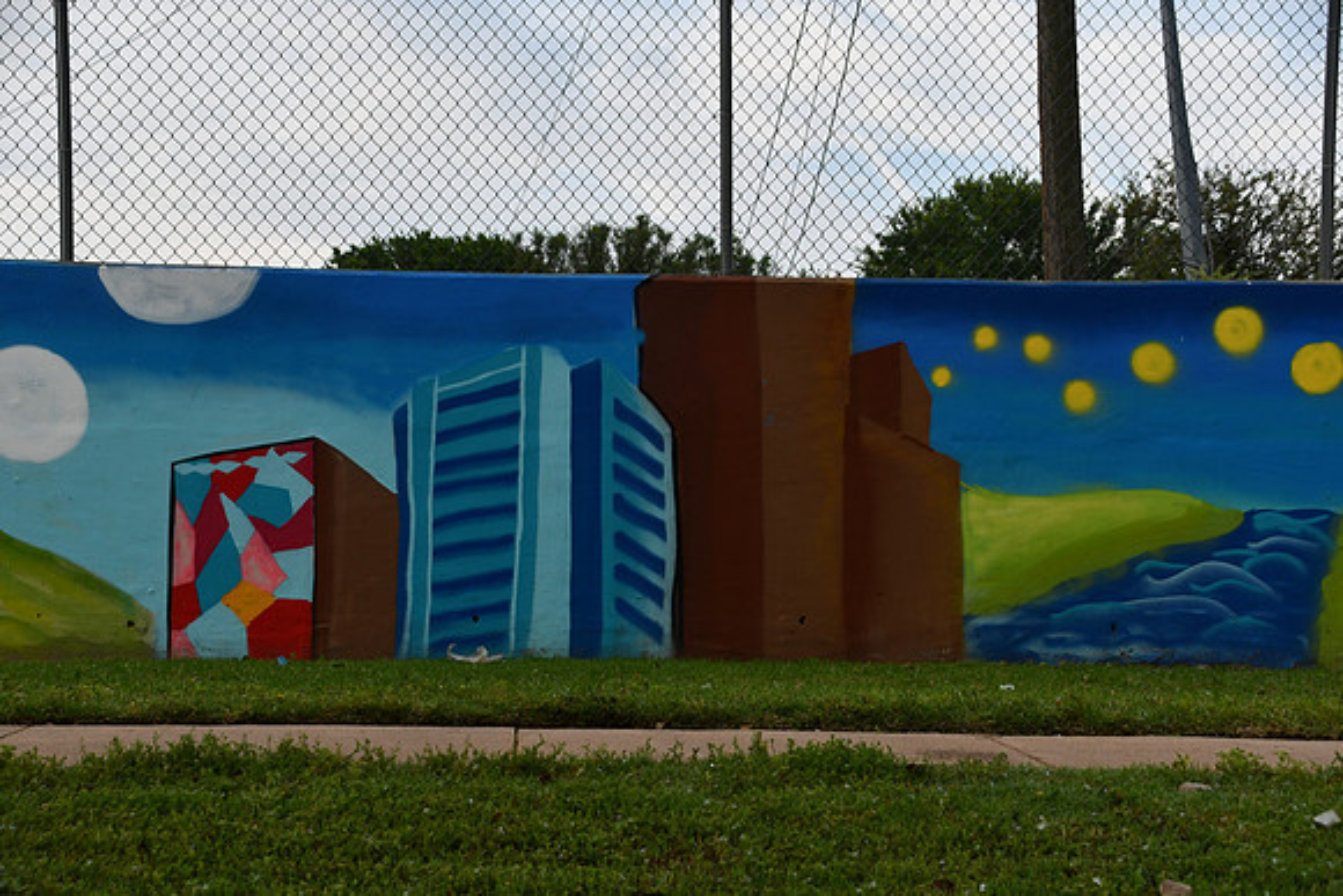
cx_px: 672
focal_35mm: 72
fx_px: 2687
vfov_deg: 18.9
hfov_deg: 28.1
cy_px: 448
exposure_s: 1/250
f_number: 6.3
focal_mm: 48
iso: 200
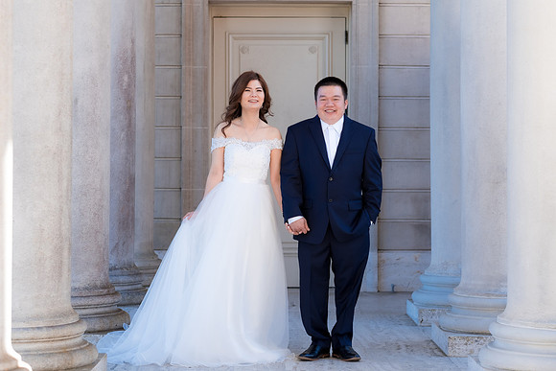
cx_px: 258
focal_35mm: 90
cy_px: 173
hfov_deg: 22.6
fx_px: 1393
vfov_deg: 15.2
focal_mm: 56
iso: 160
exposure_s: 1/400
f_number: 2.8
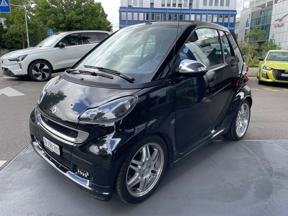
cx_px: 144
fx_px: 216
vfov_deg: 53.1
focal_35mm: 26
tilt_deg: -13.7
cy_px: 108
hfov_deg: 67.3
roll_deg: -1.3
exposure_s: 1/467
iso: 32
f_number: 1.6
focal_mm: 4.2
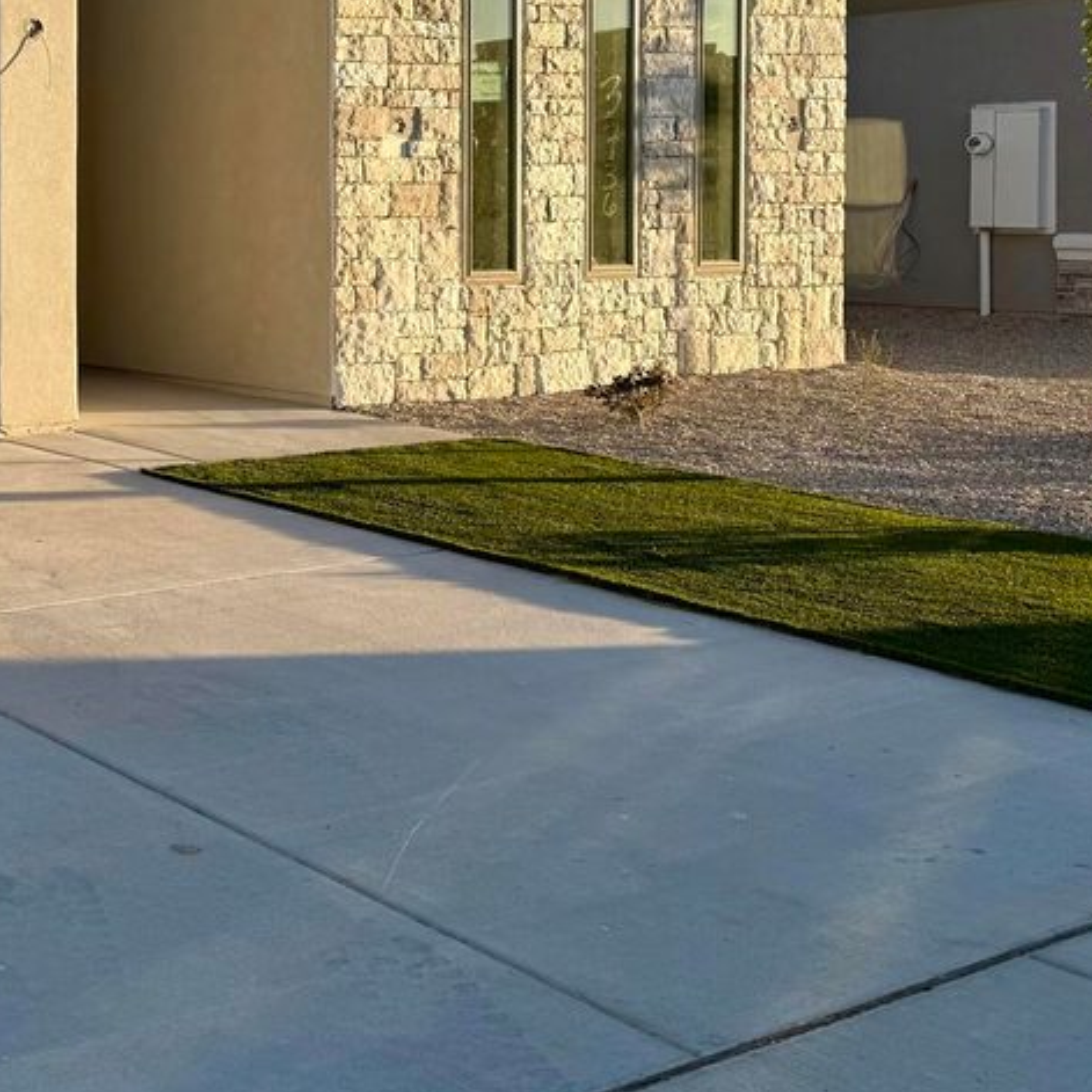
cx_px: -118
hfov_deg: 28.6
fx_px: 1927
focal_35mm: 54
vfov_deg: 30.9
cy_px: 223
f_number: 1.78
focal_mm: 6.76
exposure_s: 1/2169
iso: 80
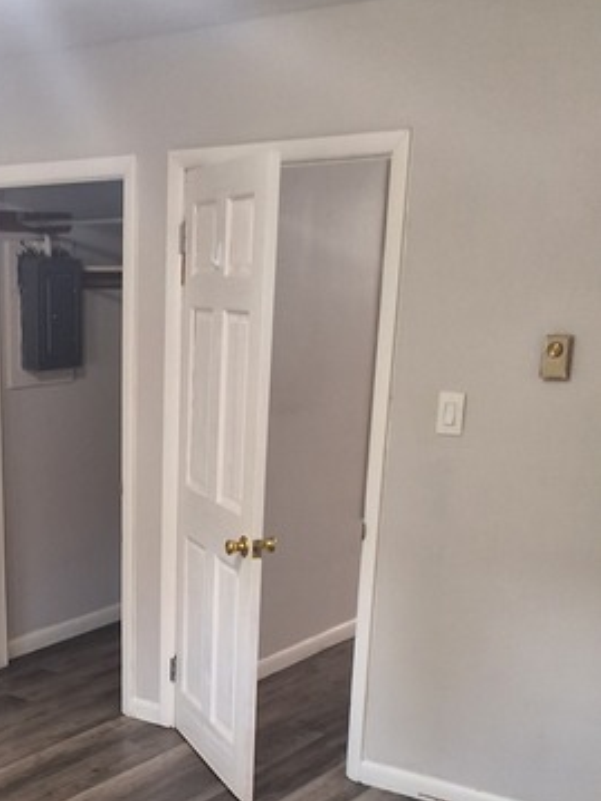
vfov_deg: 35.4
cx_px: 45
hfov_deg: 26.9
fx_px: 1204
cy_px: 662
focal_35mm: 52
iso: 160
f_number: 1.9
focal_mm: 2.91
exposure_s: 1/50
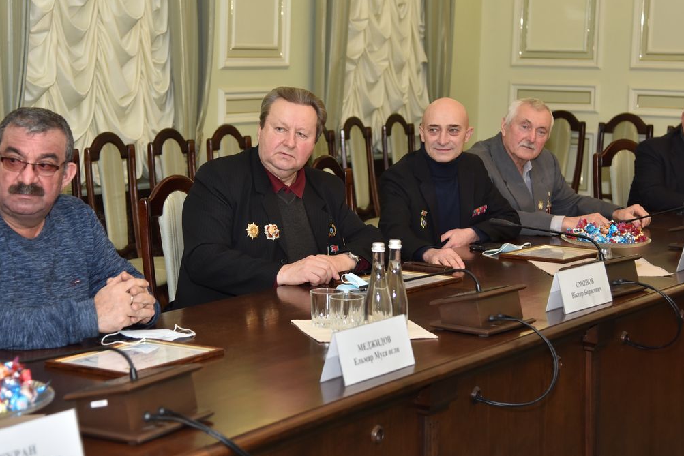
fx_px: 1539
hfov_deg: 25.0
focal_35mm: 81
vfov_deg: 16.8
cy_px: 163
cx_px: 302
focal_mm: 58
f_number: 4
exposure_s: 1/200
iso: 800
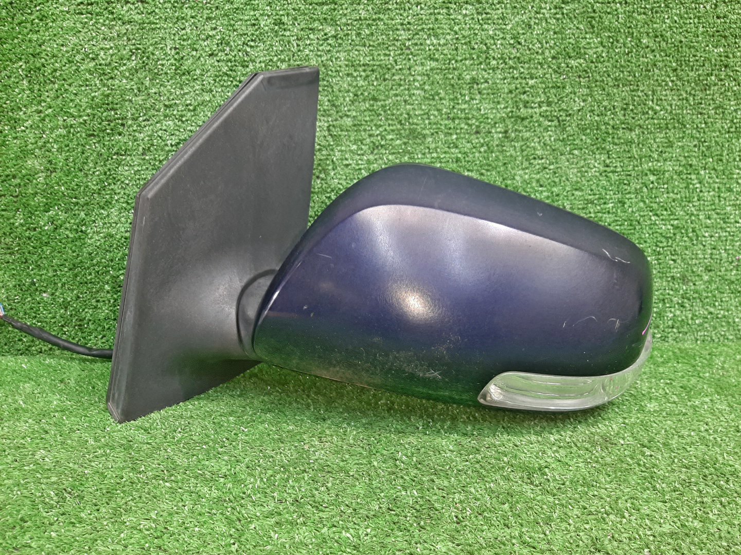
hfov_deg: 67.3
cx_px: 370
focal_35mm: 26
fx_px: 557
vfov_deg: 53.1
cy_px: 278
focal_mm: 3.93
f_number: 1.7
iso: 106
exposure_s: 1/50
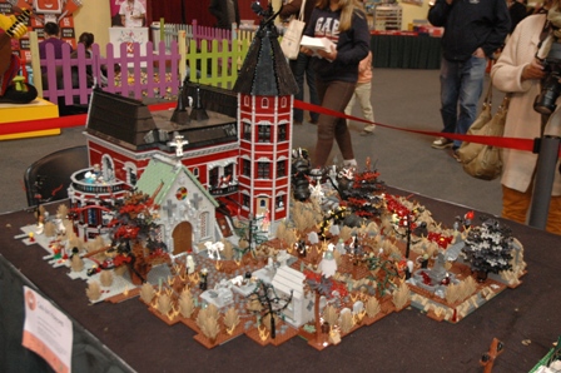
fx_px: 561
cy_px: 186
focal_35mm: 36
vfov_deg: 36.8
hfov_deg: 53.2
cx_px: 280
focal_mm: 24
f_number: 4
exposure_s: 1/60
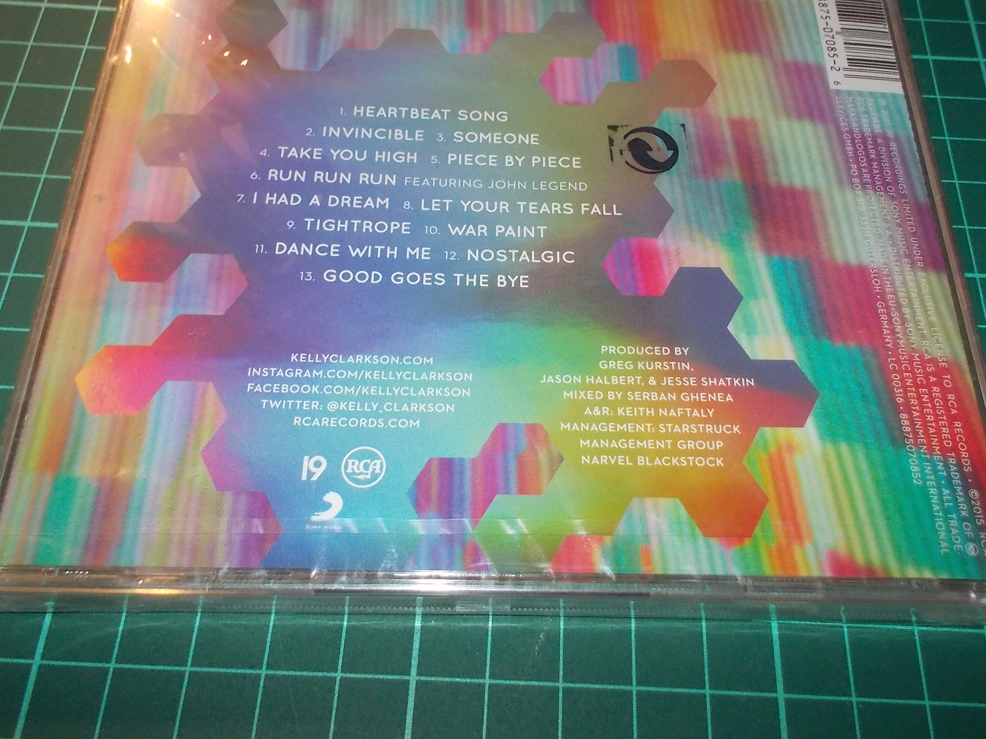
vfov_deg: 41.7
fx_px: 968
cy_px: 316
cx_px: 523
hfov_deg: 53.9
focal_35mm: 34
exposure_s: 1/30
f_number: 3.3
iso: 200
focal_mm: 4.1
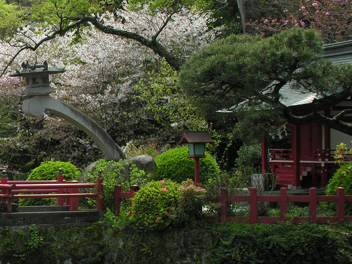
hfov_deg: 21.0
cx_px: -4
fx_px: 915
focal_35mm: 90
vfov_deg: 16.4
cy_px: 173
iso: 50
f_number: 5.6
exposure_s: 1/170
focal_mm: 8.9
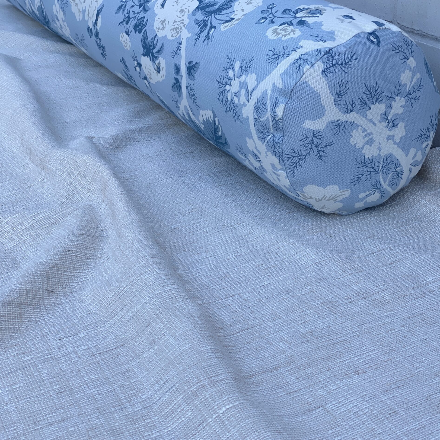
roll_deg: +0.6
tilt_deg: -21.4
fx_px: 892
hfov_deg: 27.7
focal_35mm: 62
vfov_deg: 27.7
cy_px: 174
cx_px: 219
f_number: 2
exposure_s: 1/189
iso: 20
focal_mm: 6
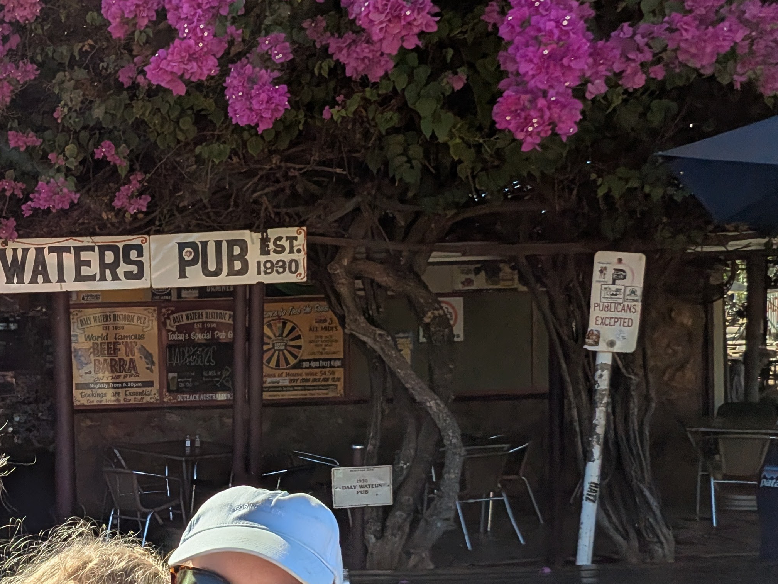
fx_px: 944
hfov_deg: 40.9
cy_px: 386
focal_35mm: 42
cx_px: 58
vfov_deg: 34.1
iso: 40
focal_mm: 2.74
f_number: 2.2
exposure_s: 1/1592
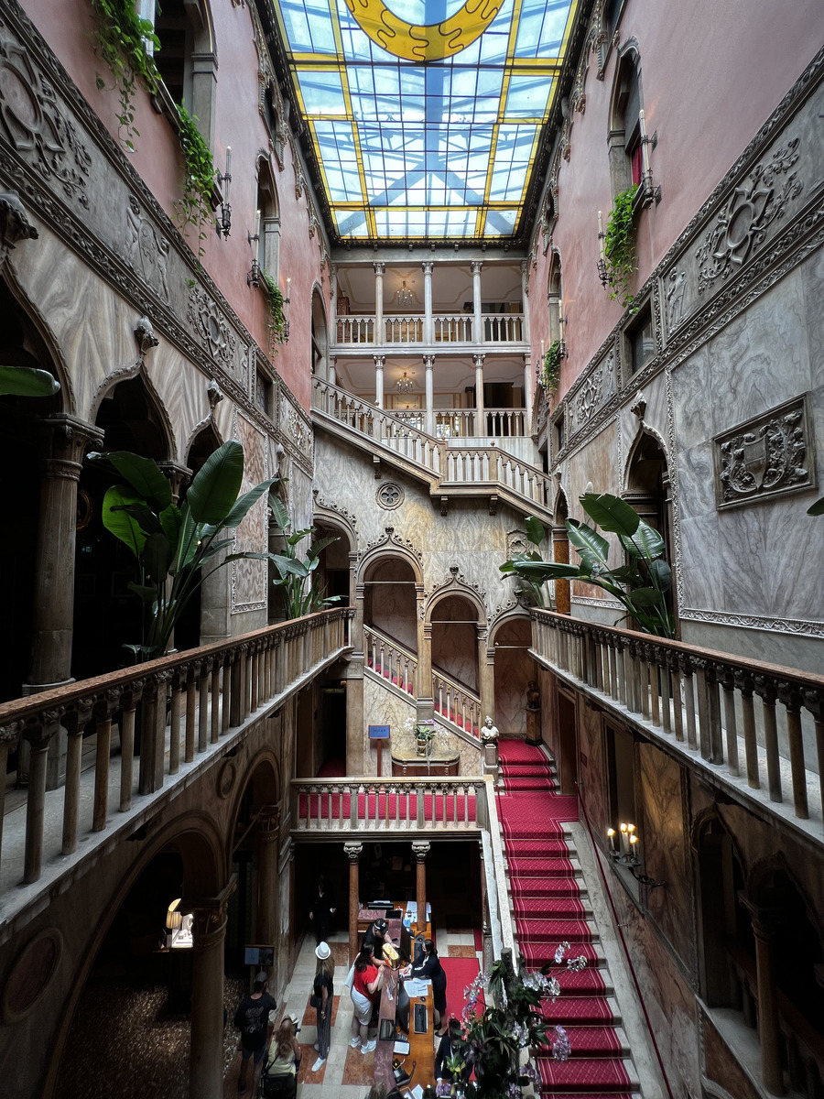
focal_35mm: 13
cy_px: 550
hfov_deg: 89.9
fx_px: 413
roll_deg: +0.2
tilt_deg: +4.1
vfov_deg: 106.2
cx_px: 412
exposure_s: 1/122
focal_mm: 1.57
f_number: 1.8
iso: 32
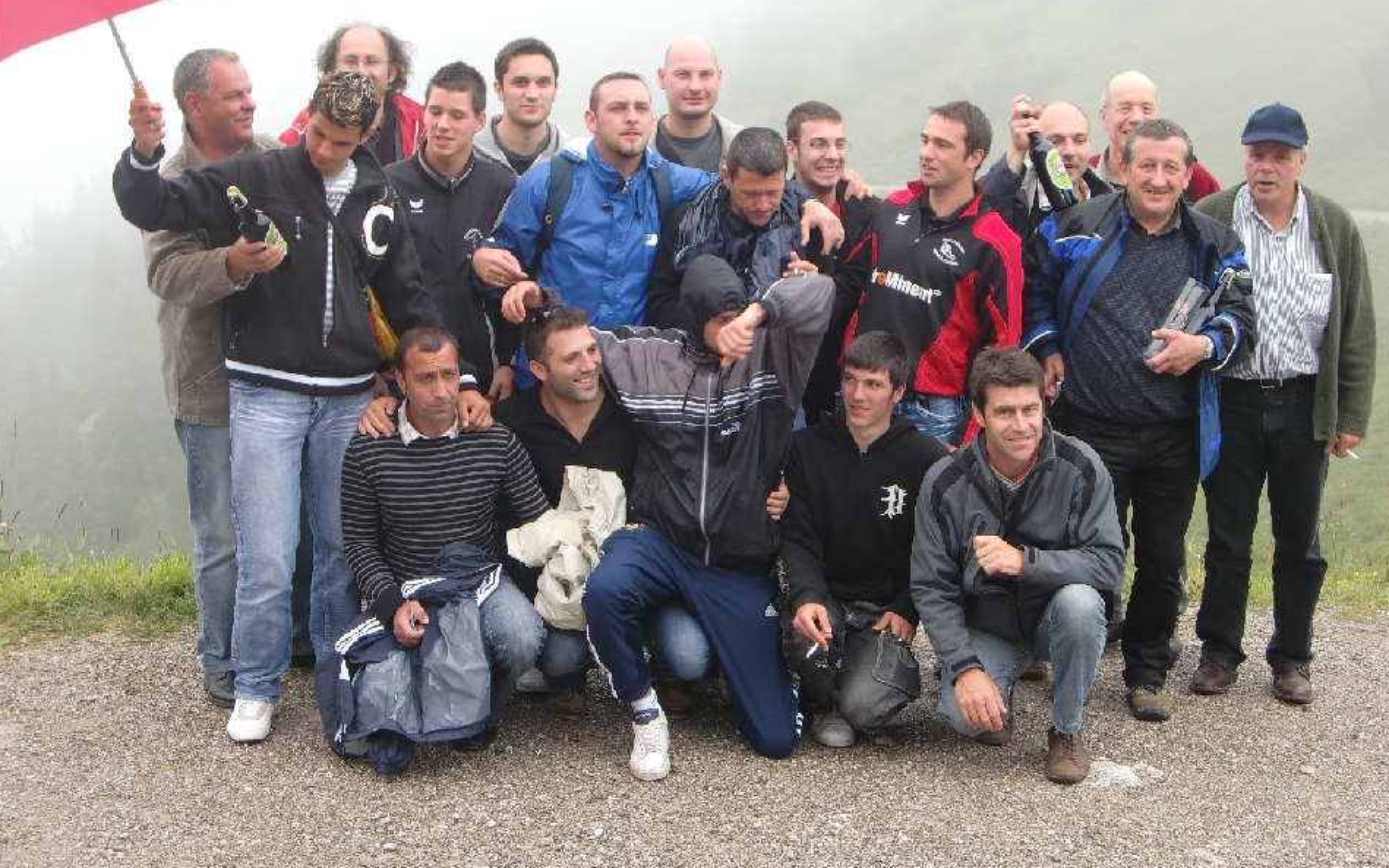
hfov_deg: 34.5
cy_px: 369
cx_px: 697
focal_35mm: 59
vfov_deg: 22.0
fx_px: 2233
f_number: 3.6
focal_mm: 9.8
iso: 64
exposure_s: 1/100
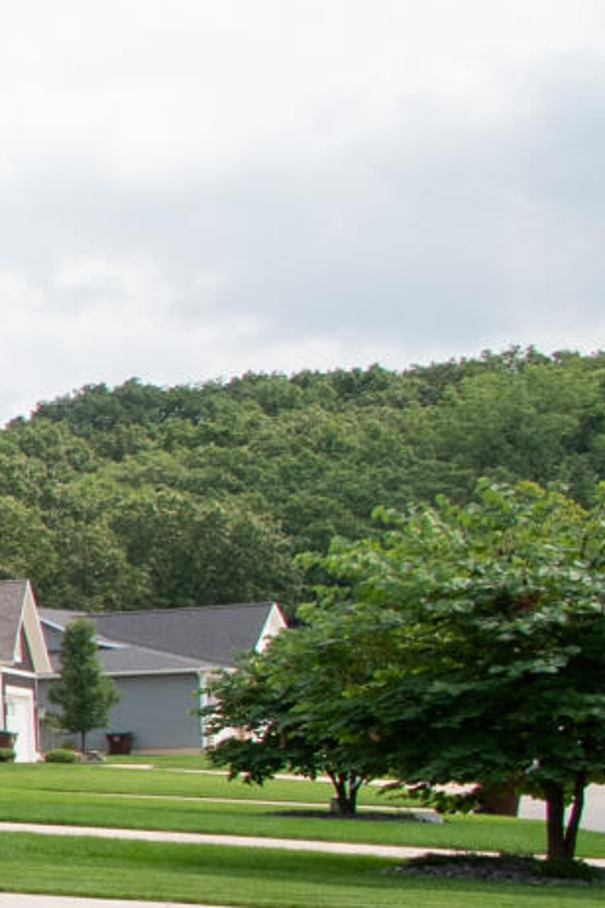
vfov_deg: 25.6
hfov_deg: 7.8
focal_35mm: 78
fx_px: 1966
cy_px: 717
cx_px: -1913
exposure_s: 1/250
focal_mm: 12
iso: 400
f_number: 10
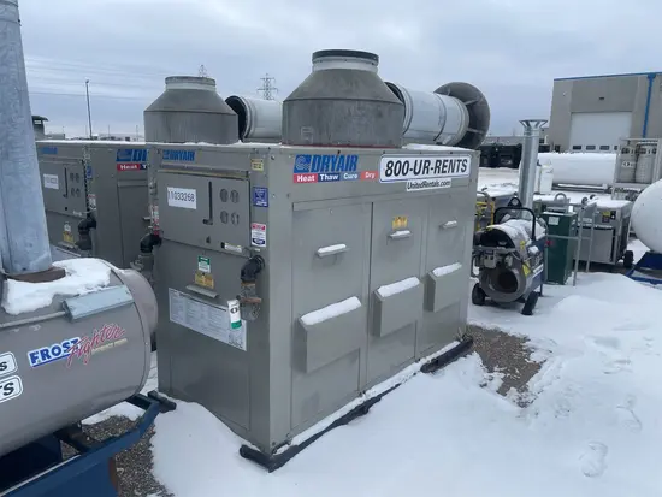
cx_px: 331
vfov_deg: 53.1
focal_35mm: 26
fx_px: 497
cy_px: 248
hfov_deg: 67.3
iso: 32
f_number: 1.6
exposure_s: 1/1247
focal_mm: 4.2
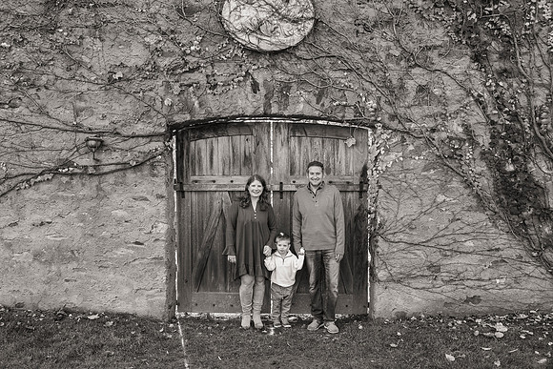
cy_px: 190
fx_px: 554
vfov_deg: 36.8
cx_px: 263
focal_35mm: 36
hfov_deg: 53.0
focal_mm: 34
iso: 500
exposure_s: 1/250
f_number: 4.5
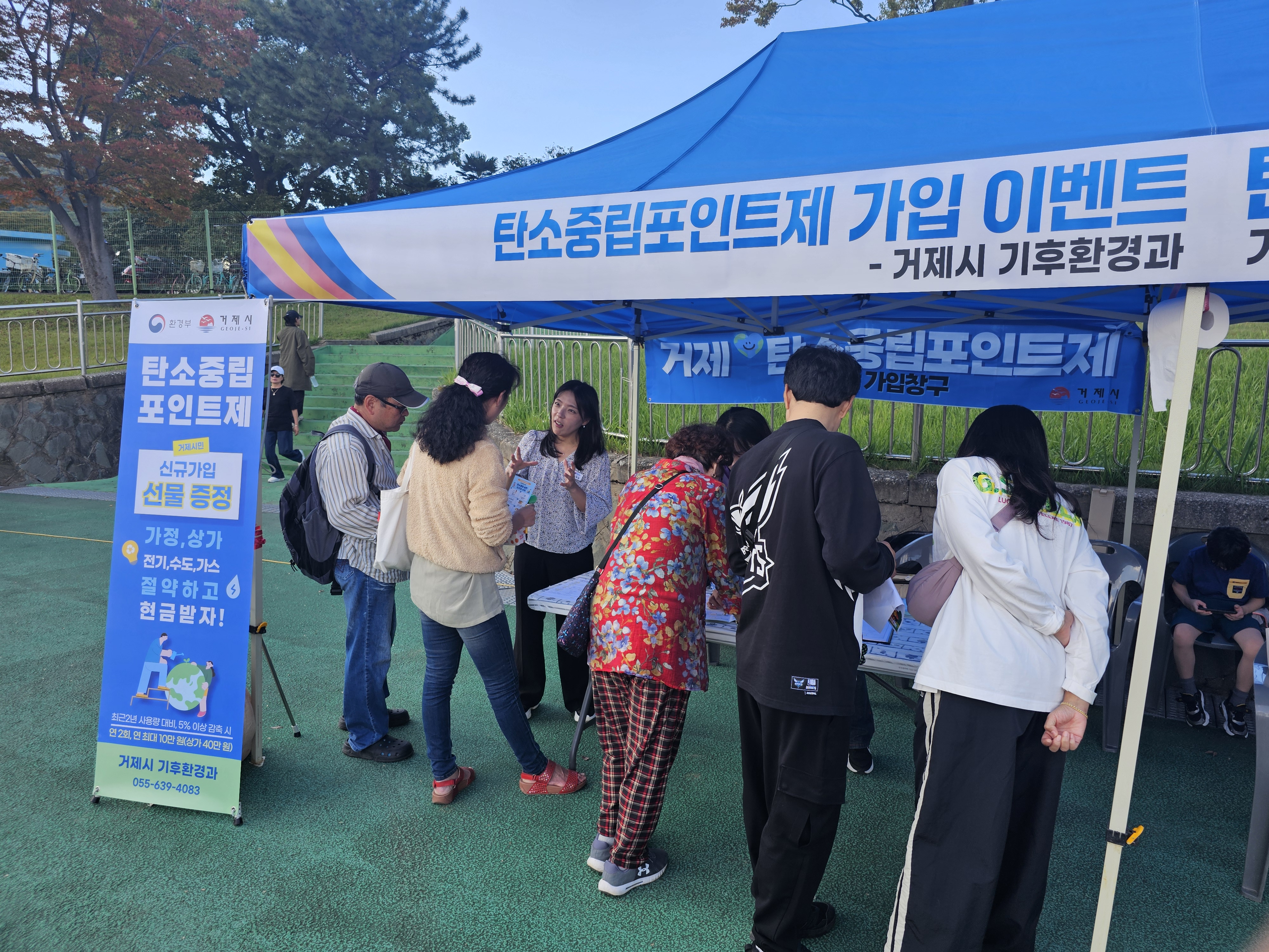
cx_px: 634
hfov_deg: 73.9
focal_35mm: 23
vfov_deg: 58.9
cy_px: 476
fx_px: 843
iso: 10
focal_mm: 6.3
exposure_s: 1/153
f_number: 1.7
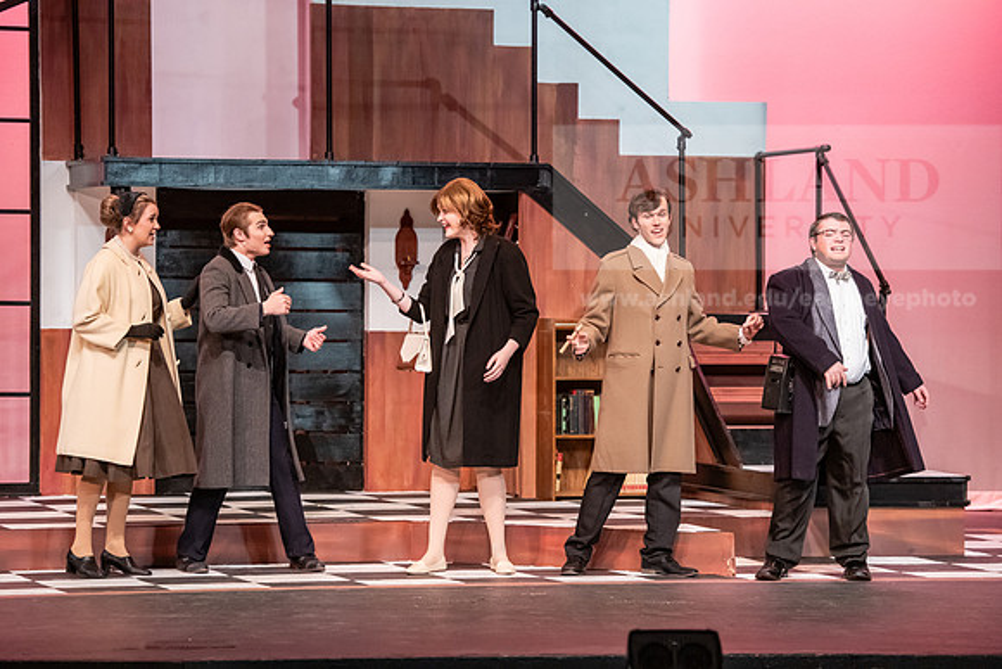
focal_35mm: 125
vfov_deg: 11.0
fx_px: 3480
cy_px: 334
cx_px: 501
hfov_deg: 16.4
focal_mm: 125
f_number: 3.2
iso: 3200
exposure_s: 1/200
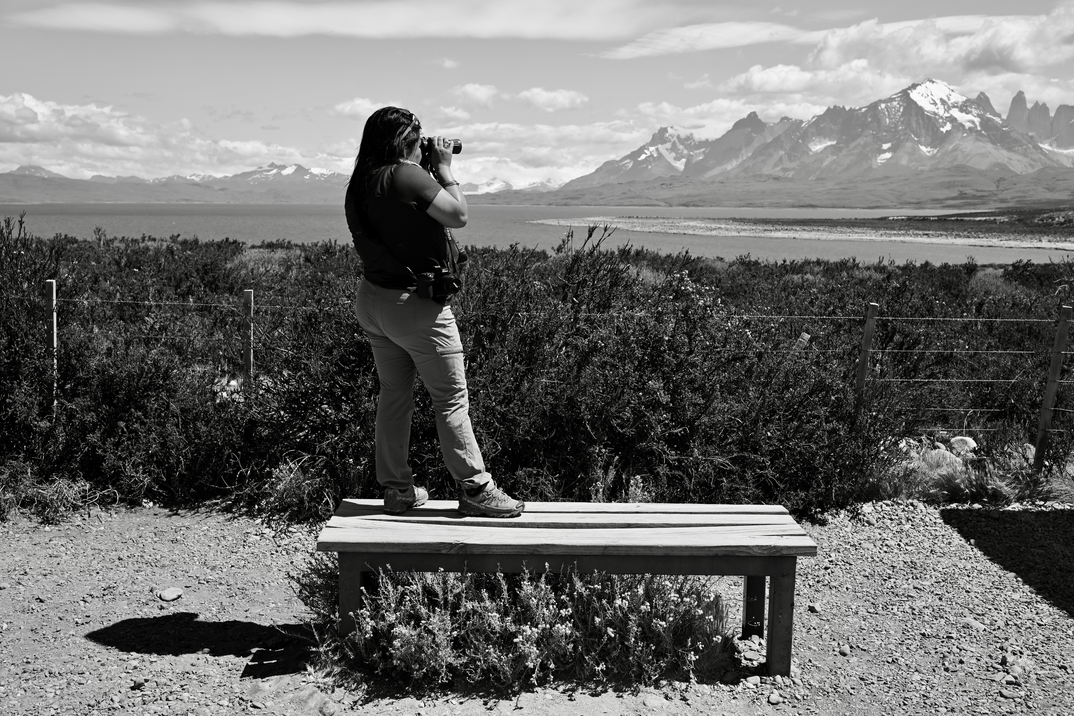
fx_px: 1193
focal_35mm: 40
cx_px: 537
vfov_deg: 33.4
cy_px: 358
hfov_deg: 48.5
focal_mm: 40
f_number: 8
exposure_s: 1/1600
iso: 400
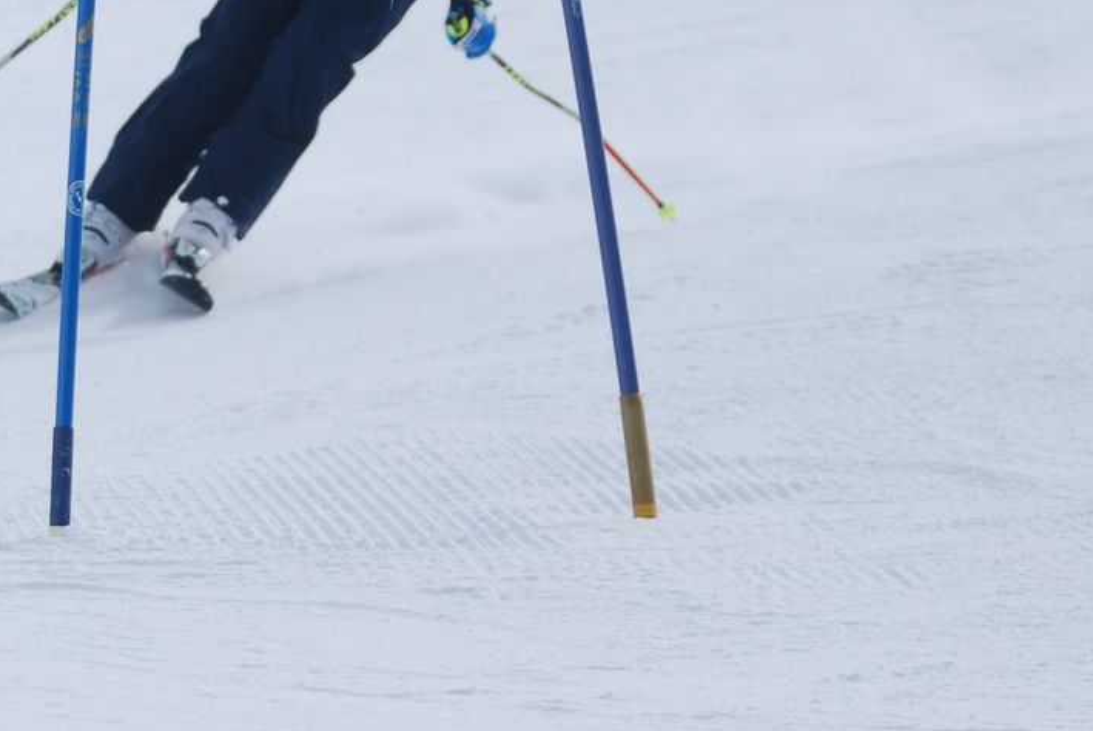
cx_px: 69
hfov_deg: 4.5
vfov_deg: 3.0
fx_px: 13890
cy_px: -67
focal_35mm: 457
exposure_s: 1/1250
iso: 100
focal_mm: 135
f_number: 5
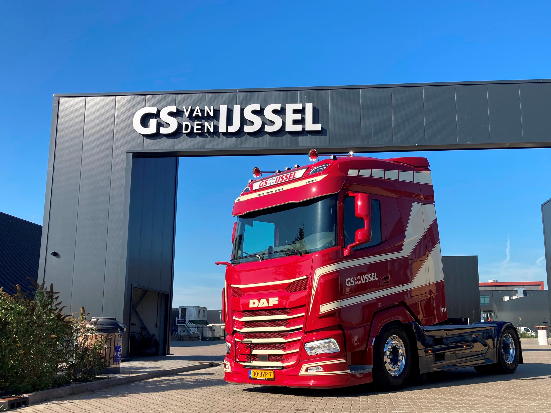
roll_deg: -0.3
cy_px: 201
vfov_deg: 48.2
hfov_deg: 61.7
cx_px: 278
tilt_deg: +10.8
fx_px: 462
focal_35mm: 29
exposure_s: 1/1429
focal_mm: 3.99
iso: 20
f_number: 1.8
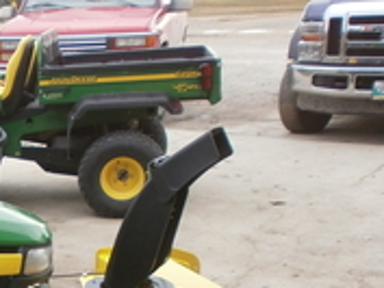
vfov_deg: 17.0
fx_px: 921
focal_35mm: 83
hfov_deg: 21.2
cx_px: -124
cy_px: 351
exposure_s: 1/200
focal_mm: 4.8
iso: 100
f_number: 2.9
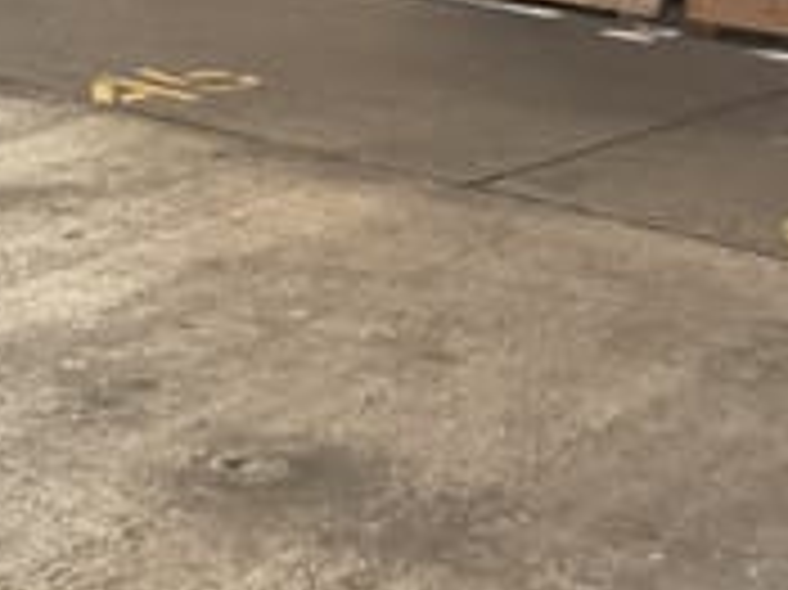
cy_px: 682
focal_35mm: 83
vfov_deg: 17.1
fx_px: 1888
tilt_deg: -29.5
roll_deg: -2.0
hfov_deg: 22.2
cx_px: -99
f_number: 1.8
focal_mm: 3
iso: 320
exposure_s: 1/30
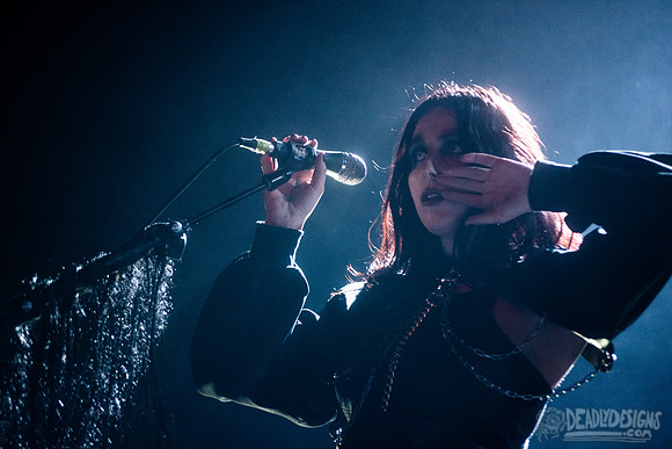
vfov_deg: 6.9
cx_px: 336
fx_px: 3734
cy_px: 224
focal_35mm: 200
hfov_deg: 10.3
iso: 3200
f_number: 2.8
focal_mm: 200
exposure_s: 1/100
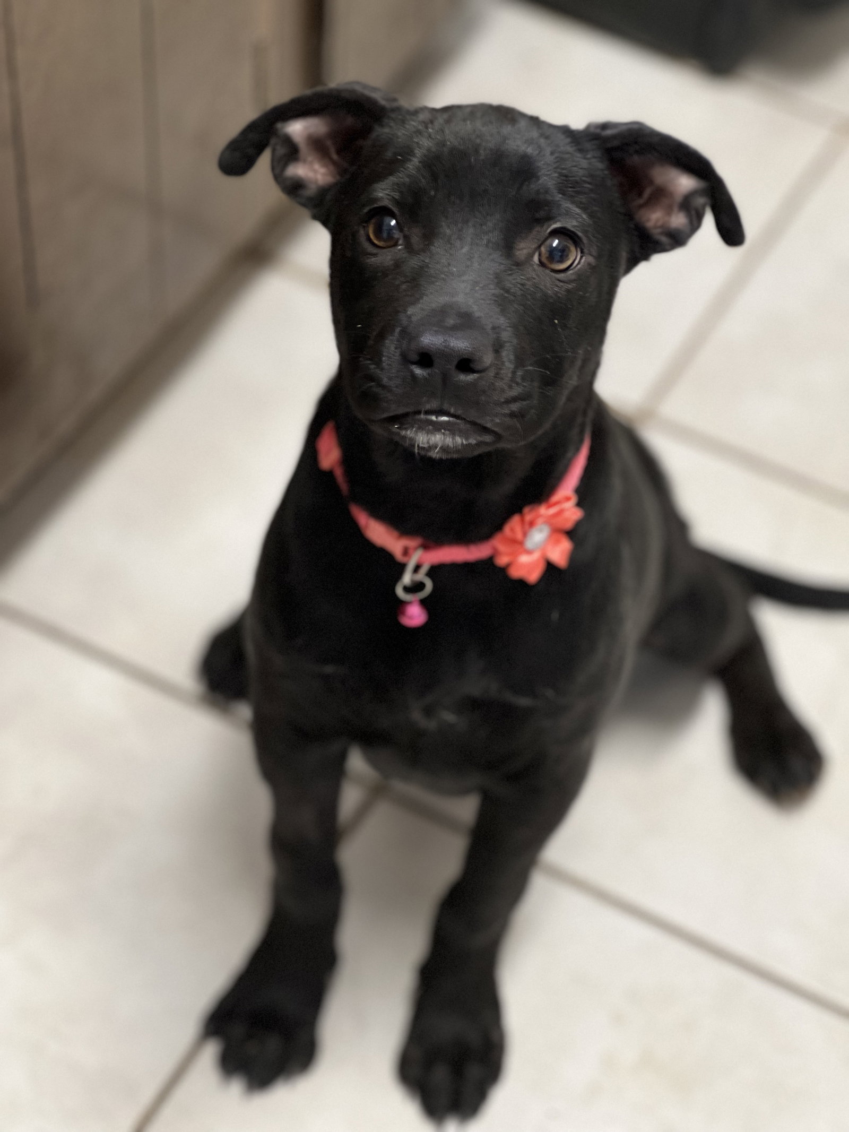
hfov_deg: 19.1
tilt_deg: -48.7
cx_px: 424
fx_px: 2518
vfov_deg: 25.3
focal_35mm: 77
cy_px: 566
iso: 320
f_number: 2.8
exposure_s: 1/30
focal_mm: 9
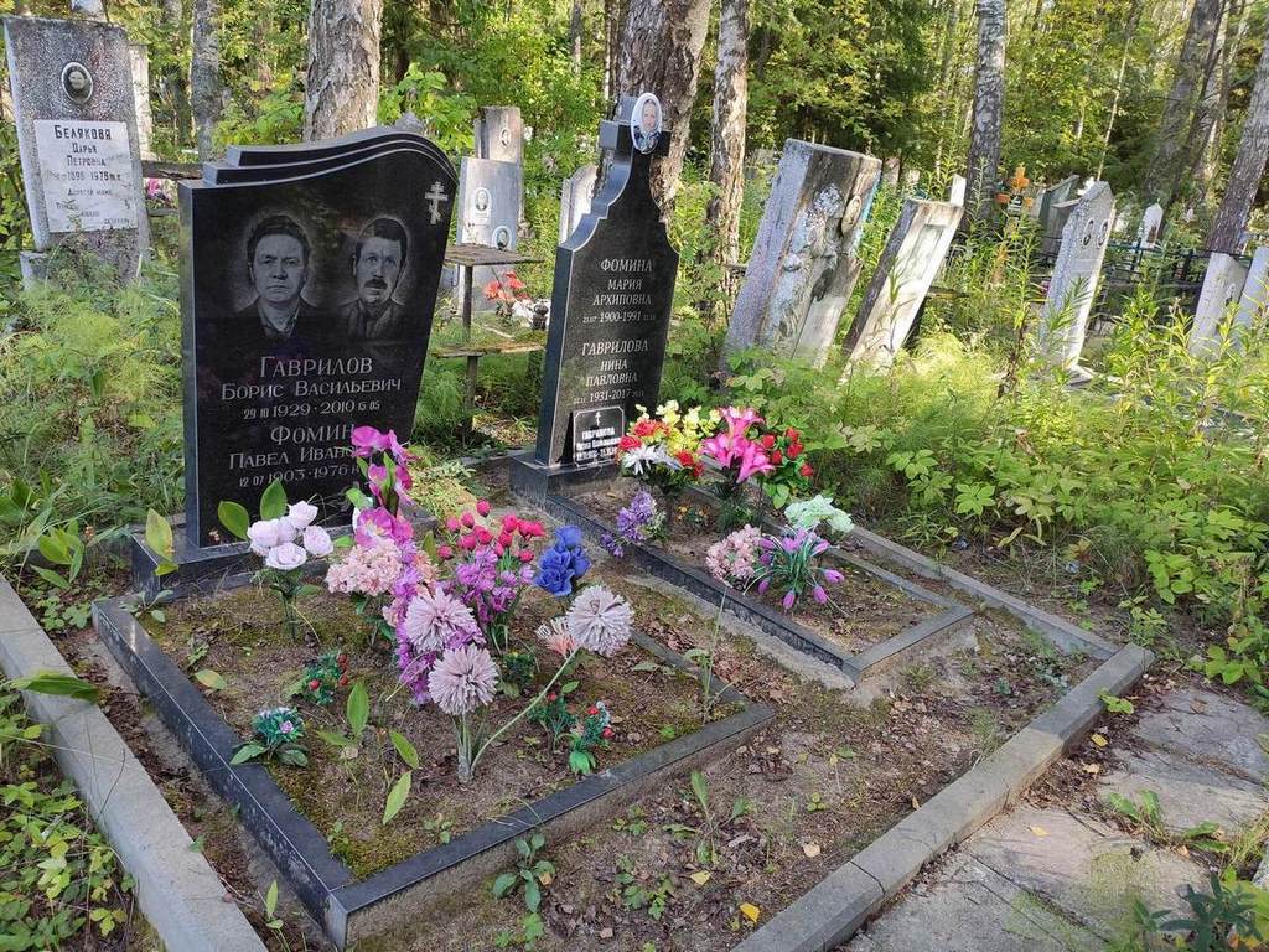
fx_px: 953
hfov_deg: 67.3
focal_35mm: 26
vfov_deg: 53.1
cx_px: 634
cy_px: 476
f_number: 1.75
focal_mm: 4.77
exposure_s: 1/120
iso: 163
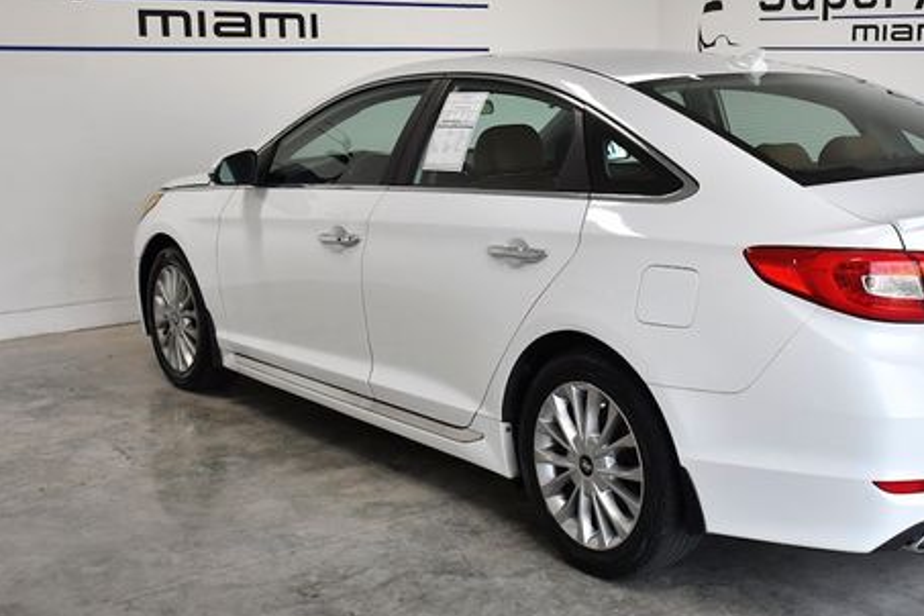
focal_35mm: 48
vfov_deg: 28.0
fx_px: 1232
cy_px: 268
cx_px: 651
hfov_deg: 40.4
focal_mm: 23
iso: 1000
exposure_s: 1/800
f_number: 5
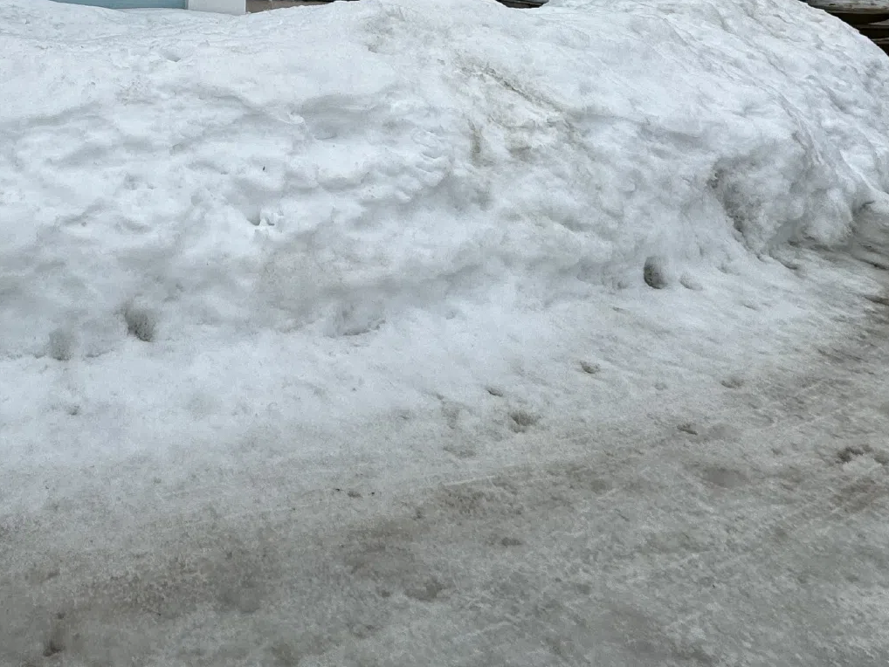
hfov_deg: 52.0
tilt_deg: +6.9
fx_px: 848
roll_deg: +0.4
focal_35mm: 33
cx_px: 186
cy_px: -112
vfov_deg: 35.1
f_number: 2.2
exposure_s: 1/1477
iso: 50
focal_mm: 2.22
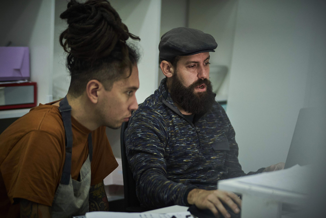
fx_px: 770
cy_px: 109
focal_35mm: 85
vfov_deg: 16.1
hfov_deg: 23.9
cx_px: 163
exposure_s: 1/250
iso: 1250
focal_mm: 85
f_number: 2.8
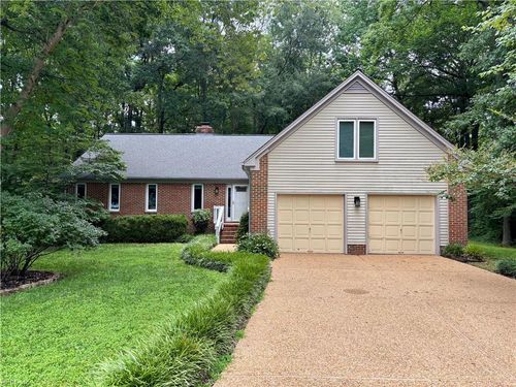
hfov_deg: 67.3
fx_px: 388
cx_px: 258
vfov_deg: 53.1
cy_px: 194
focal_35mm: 26
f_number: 1.6
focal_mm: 5.96
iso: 50
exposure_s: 1/510
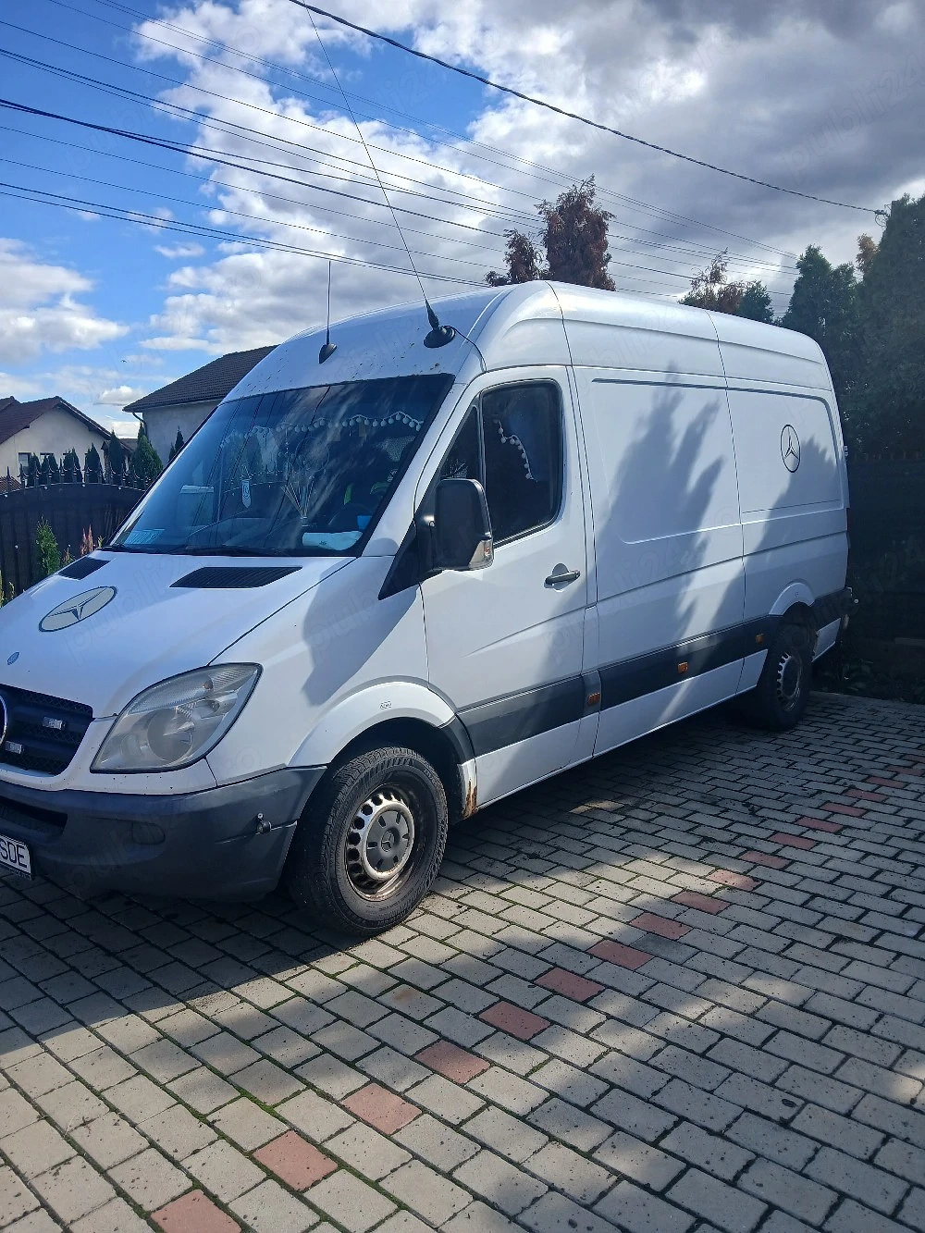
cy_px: 616
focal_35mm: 26
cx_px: 462
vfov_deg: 67.3
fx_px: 926
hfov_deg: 53.1
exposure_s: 1/385
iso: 20
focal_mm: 3.98
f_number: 1.8
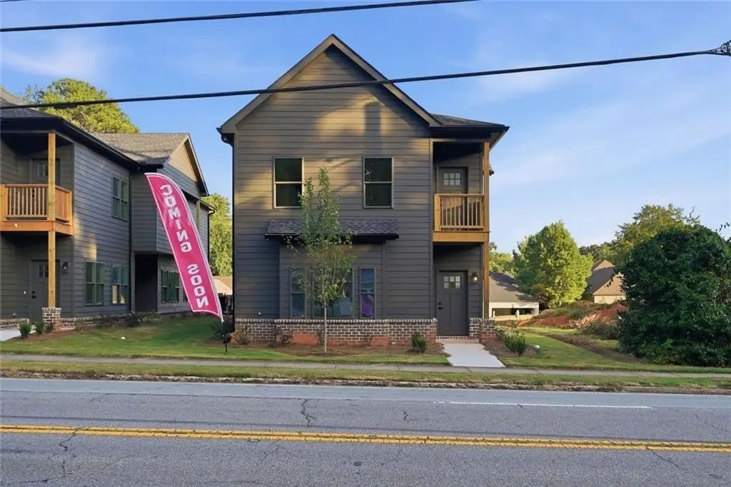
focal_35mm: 36
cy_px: 244
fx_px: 731
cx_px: 366
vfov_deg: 36.8
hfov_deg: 53.1
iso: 100
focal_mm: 24
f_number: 5.6
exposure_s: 1/200
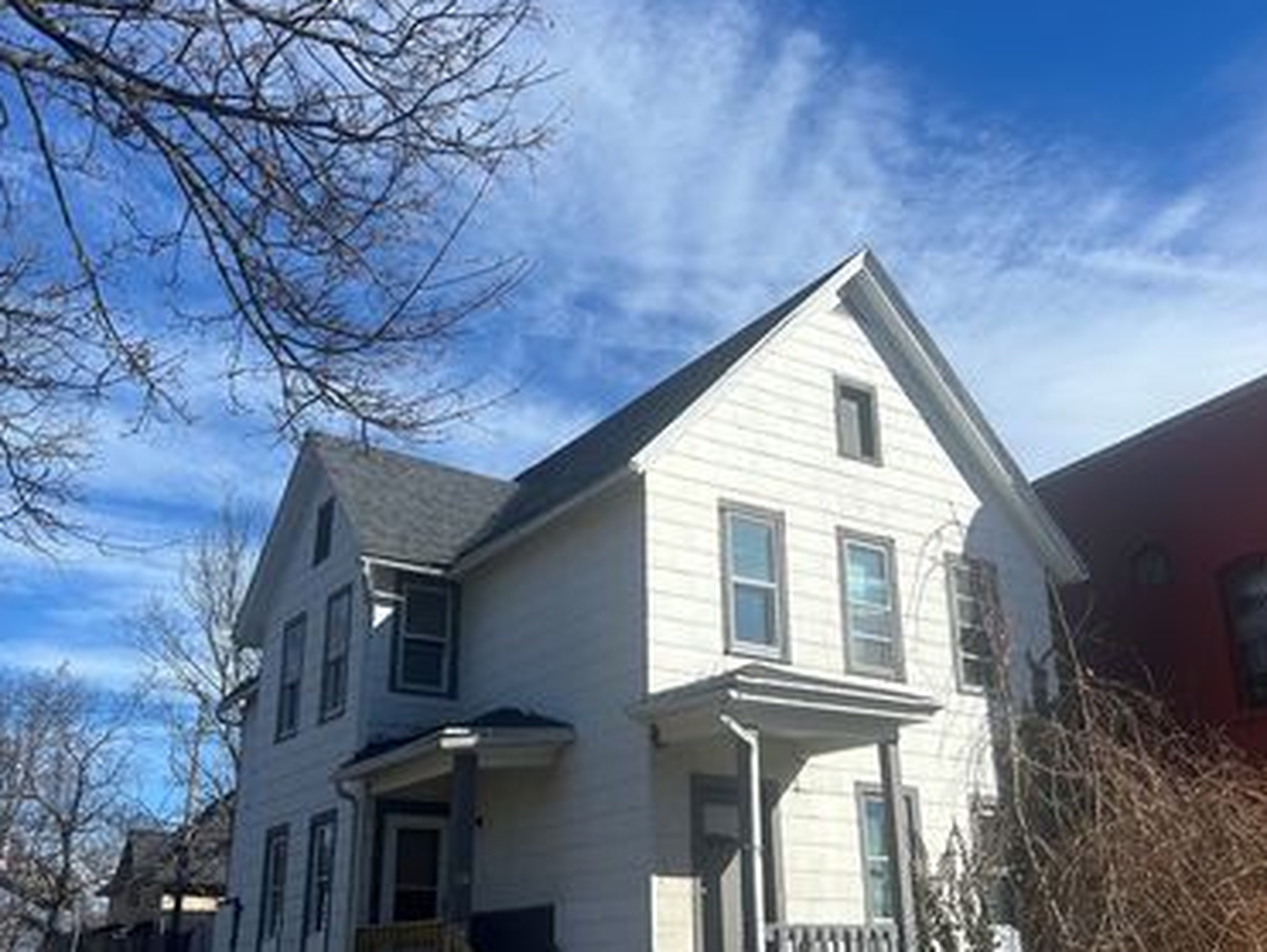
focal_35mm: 35
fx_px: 1282
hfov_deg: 52.6
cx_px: 635
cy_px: 514
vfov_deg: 40.7
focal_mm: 5.7
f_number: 1.5
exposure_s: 1/5882
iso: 50
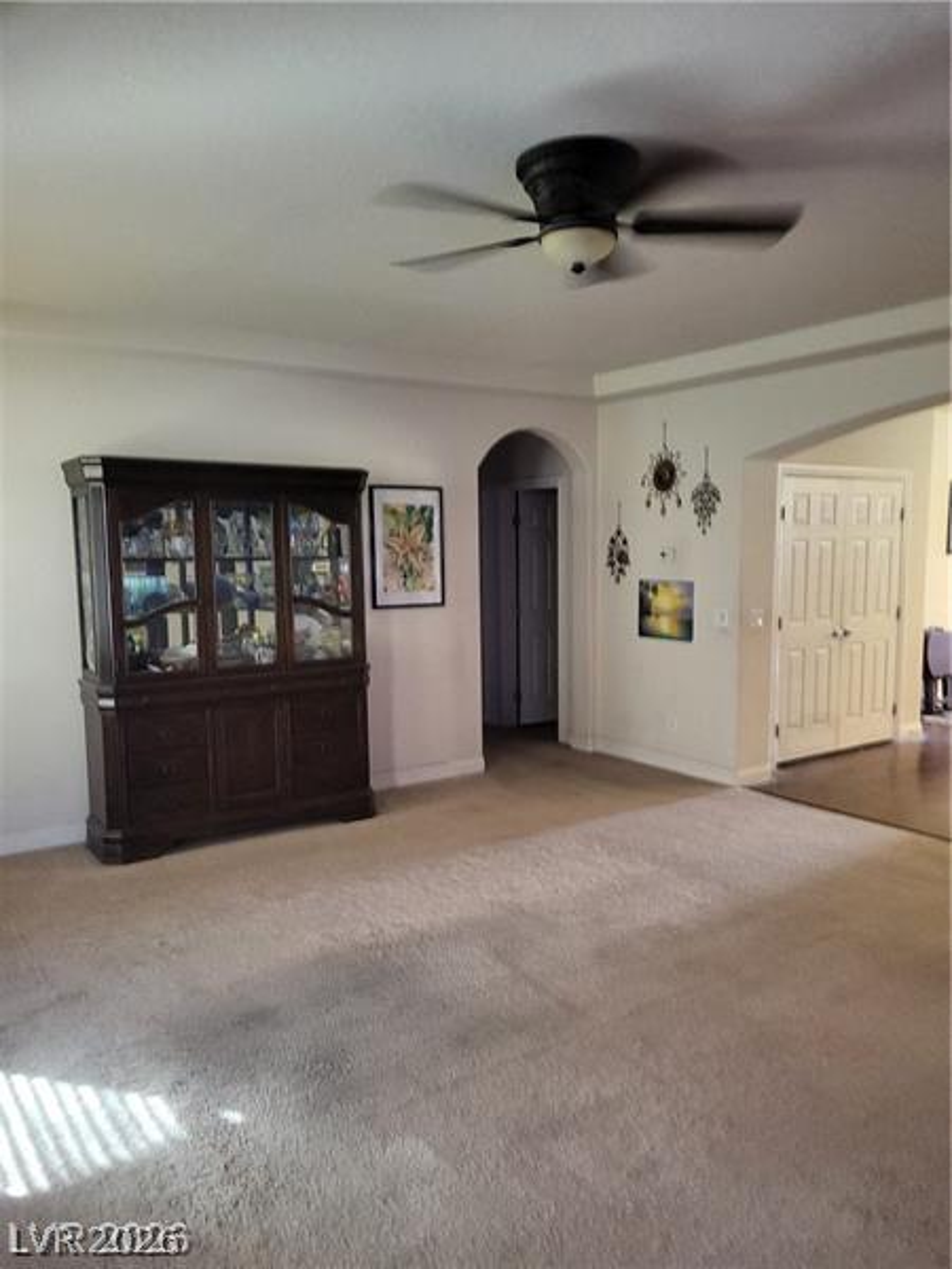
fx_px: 953
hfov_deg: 53.1
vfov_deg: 67.3
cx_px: 476
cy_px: 634
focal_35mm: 26
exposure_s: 1/30
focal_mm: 5.4
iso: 640
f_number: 1.8
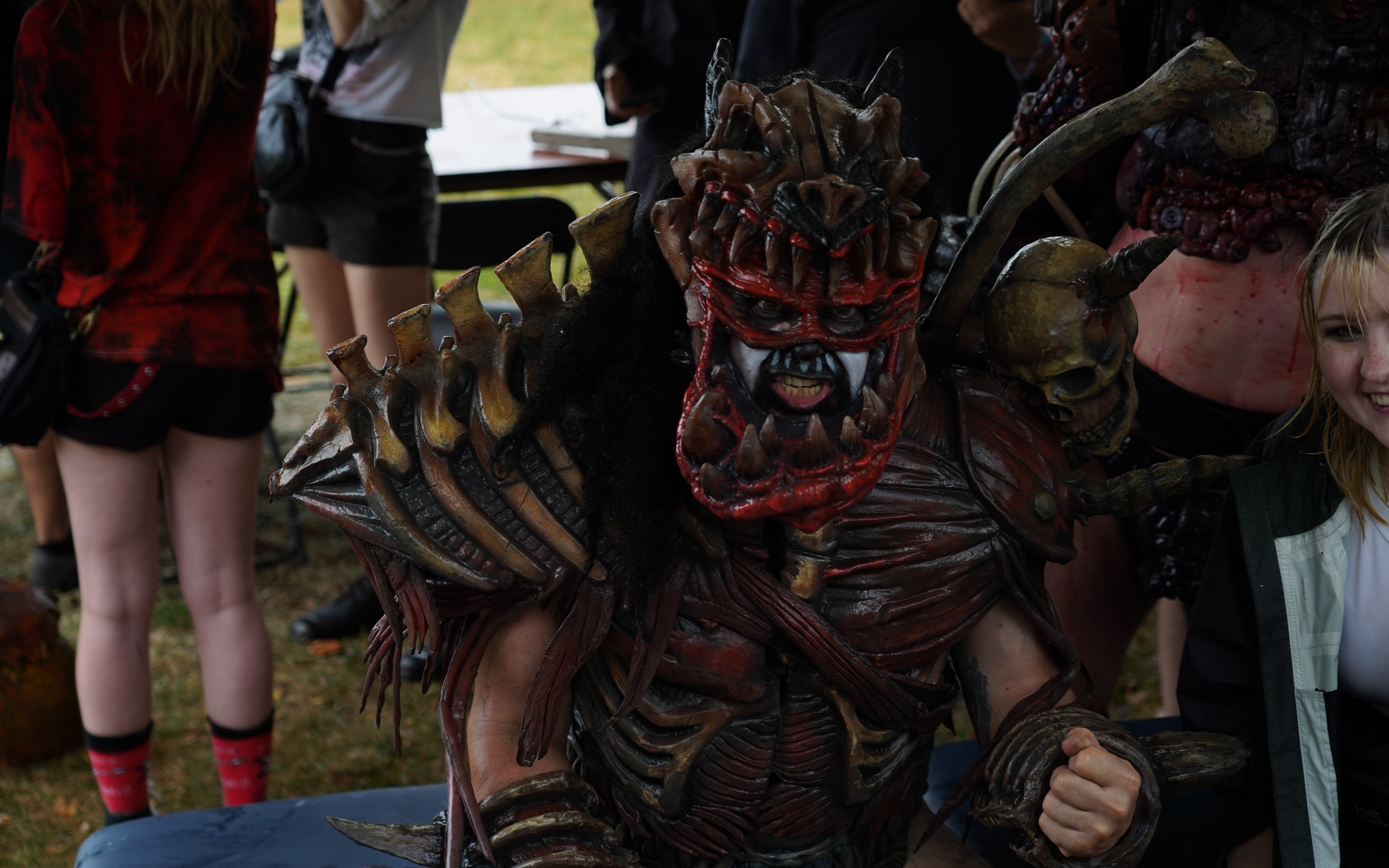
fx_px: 2650
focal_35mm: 70
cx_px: 694
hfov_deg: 29.4
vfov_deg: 18.6
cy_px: 368
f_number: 4
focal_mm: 63
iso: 250
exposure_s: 1/80
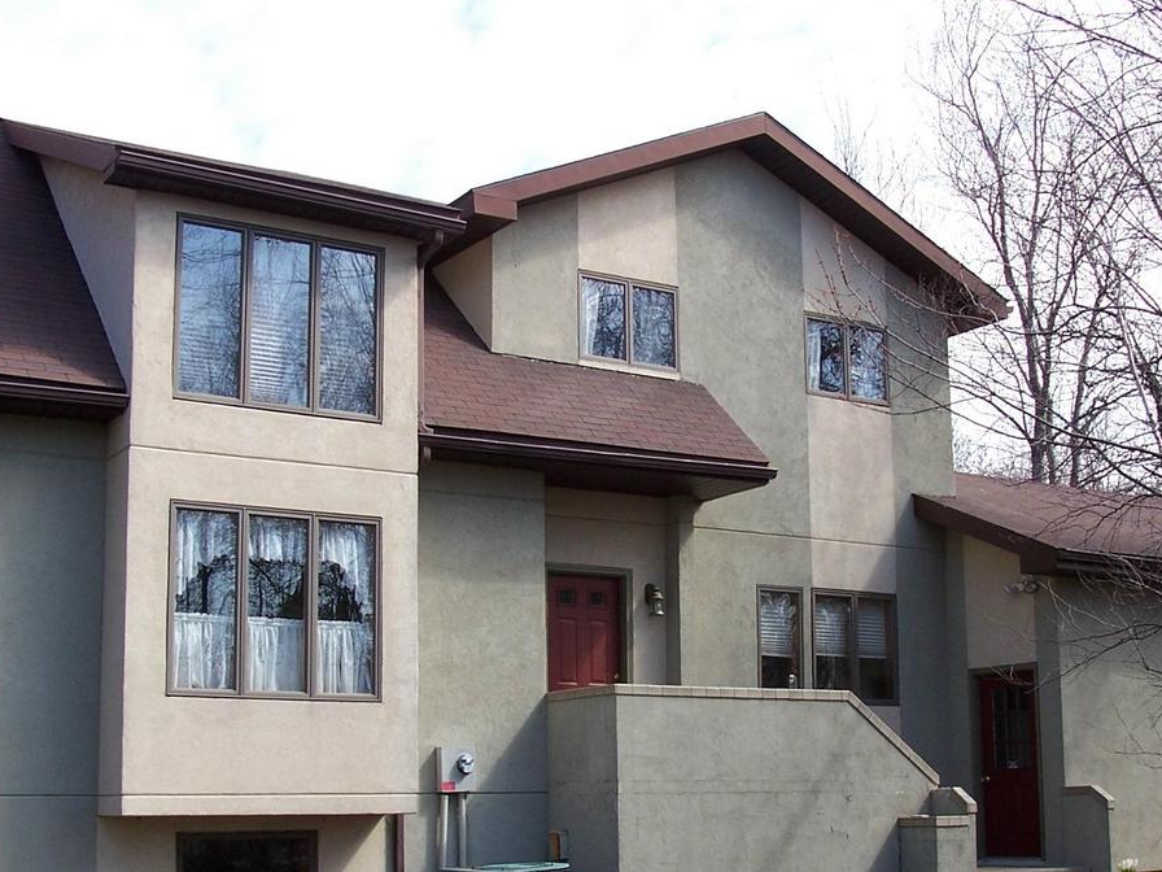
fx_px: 1678
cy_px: 551
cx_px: 626
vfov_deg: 29.0
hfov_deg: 38.2
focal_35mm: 50
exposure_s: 1/250
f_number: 4
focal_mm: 6
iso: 80
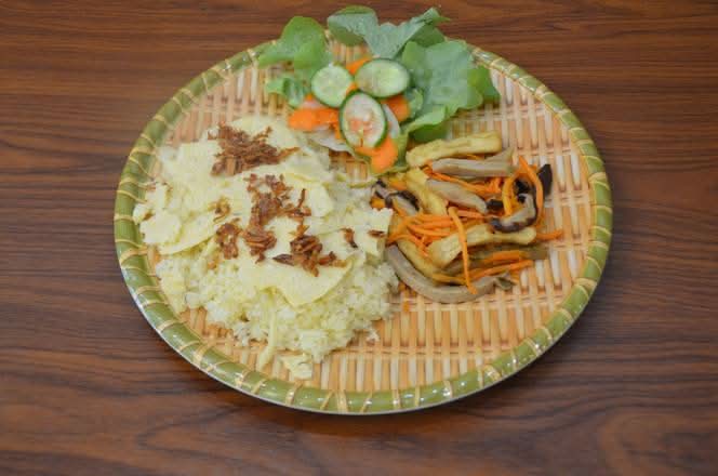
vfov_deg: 28.8
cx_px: 359
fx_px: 926
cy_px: 238
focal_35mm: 46
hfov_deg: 42.4
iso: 800
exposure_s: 1/50
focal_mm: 31
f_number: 4
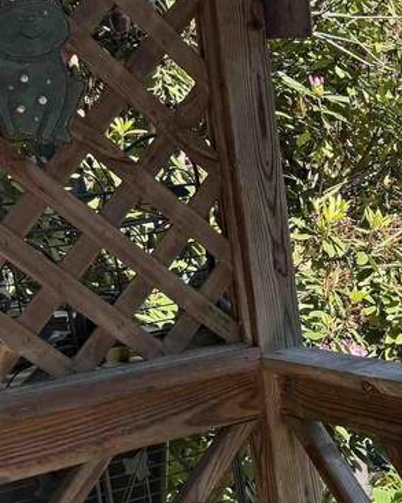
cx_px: 659
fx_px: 1219
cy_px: 403
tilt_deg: -14.0
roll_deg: +1.9
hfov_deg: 16.5
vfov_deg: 22.9
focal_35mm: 82
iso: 100
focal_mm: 6.76
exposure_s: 1/992
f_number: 1.78
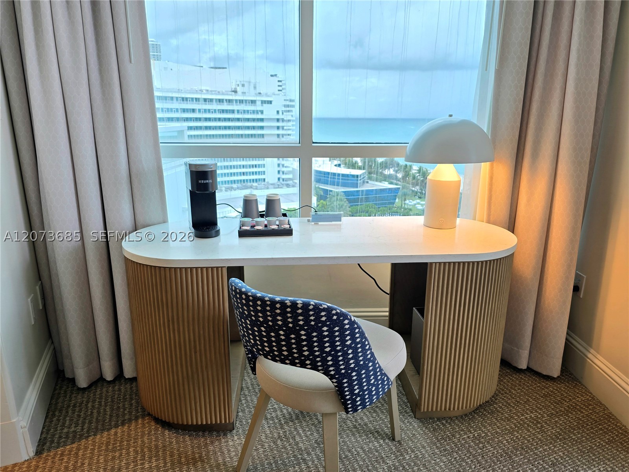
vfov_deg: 58.9
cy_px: 236
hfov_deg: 73.9
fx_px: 418
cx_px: 314
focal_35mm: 23
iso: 25
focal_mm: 6.3
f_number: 1.7
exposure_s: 1/60.2
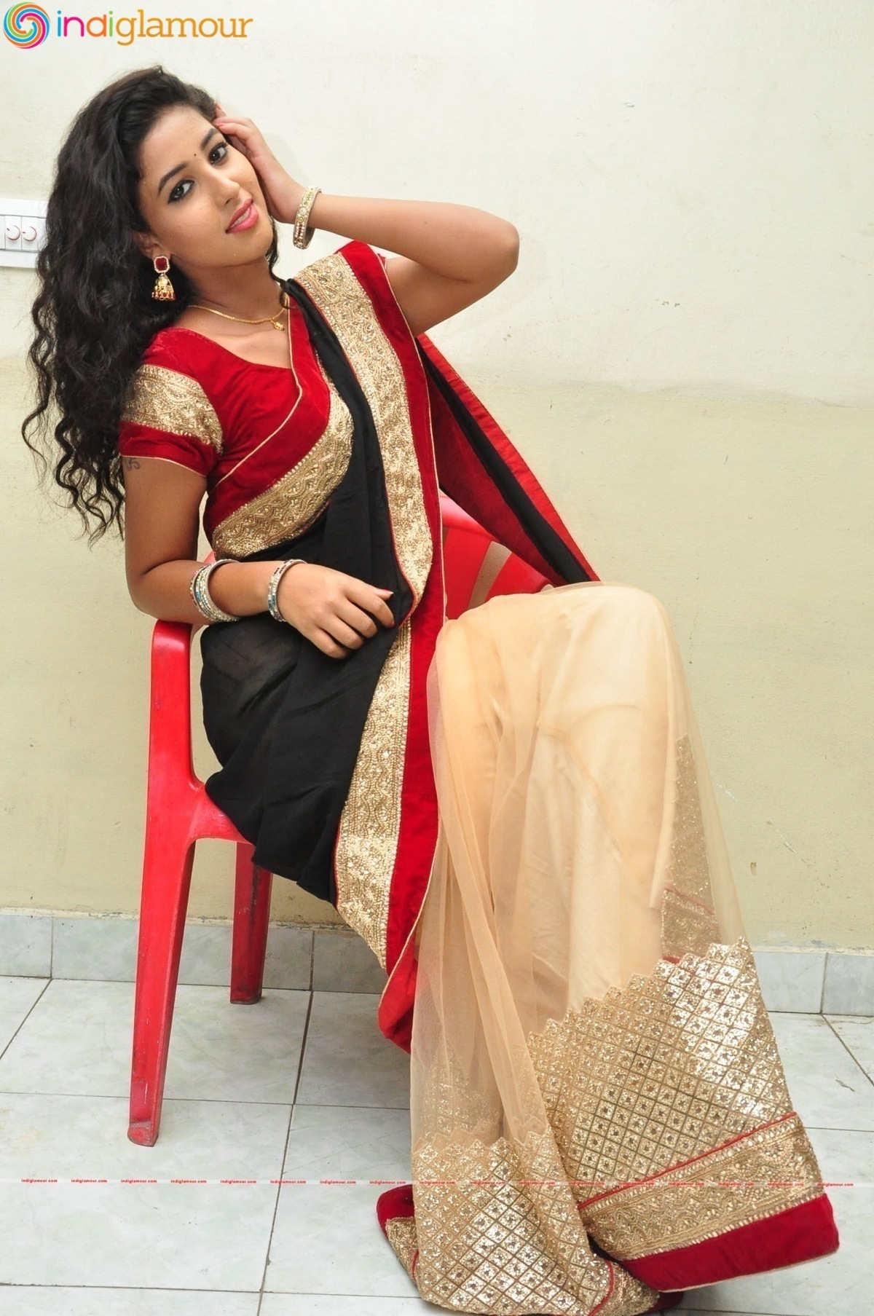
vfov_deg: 49.6
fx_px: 1424
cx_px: 437
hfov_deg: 34.1
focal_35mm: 39
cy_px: 658
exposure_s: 1/125
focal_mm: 26
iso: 1600
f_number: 7.1
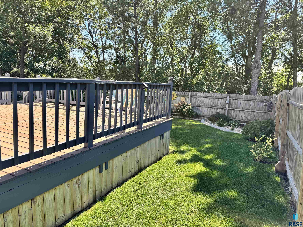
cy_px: 114
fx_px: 210
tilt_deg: -8.7
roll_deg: -2.1
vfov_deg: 56.8
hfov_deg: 71.6
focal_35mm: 24
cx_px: 152
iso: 80
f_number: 1.78
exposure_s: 1/1026
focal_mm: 6.76
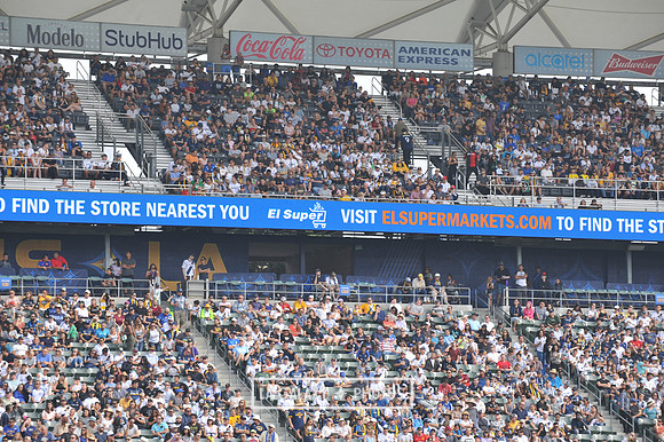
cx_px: 332
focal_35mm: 170
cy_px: 221
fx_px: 3134
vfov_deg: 8.1
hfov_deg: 12.1
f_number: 7.1
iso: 200
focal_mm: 170
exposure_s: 1/200
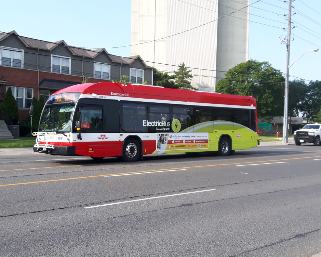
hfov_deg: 54.2
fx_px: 313
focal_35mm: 33
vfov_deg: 44.5
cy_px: 127
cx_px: 157
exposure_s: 1/572
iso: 40
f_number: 1.9
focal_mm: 3.7
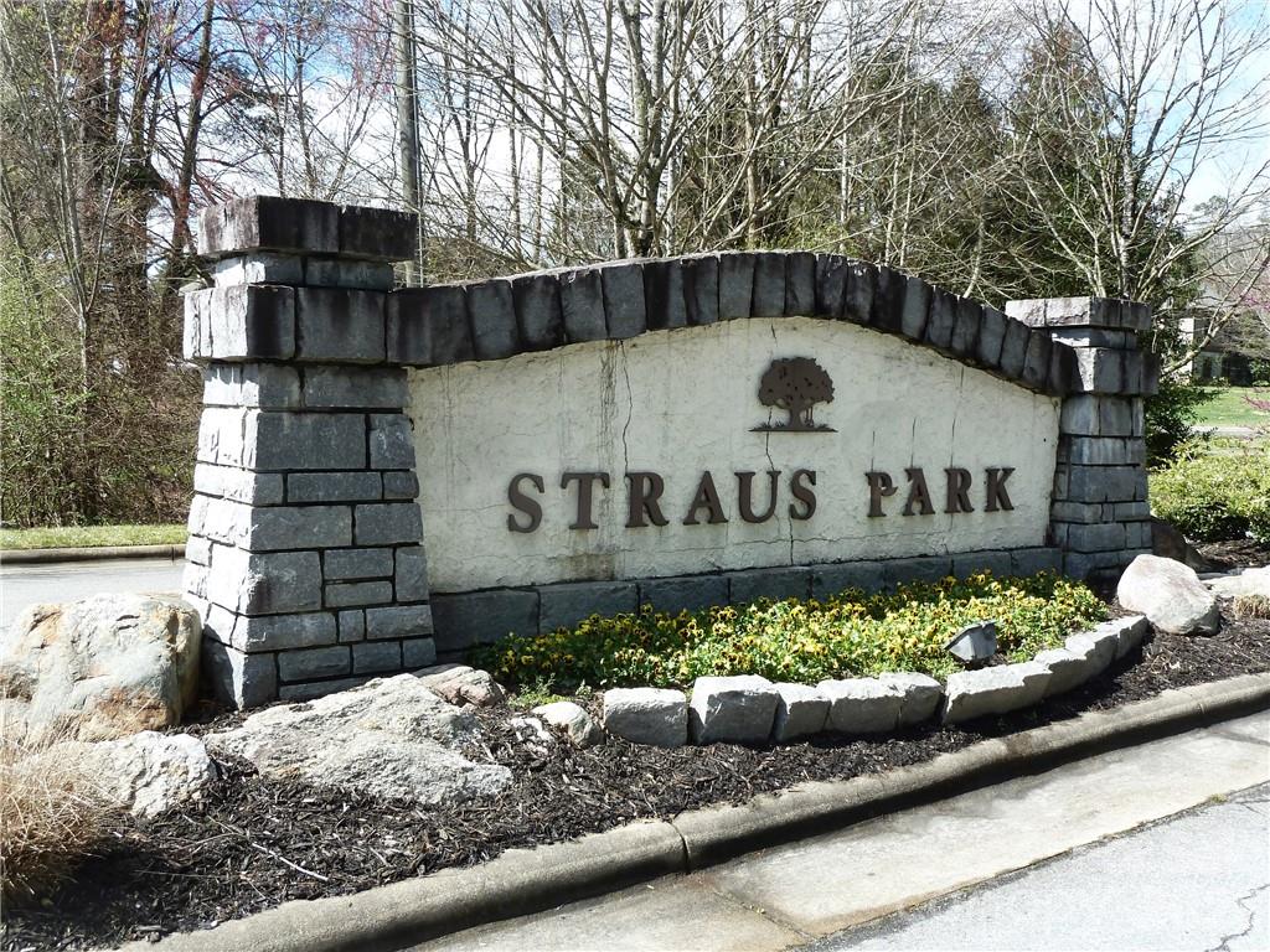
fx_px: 1284
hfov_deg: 52.6
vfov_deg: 40.7
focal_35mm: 35
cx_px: 635
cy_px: 476
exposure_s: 1/200
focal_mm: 5.7
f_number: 4
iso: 80
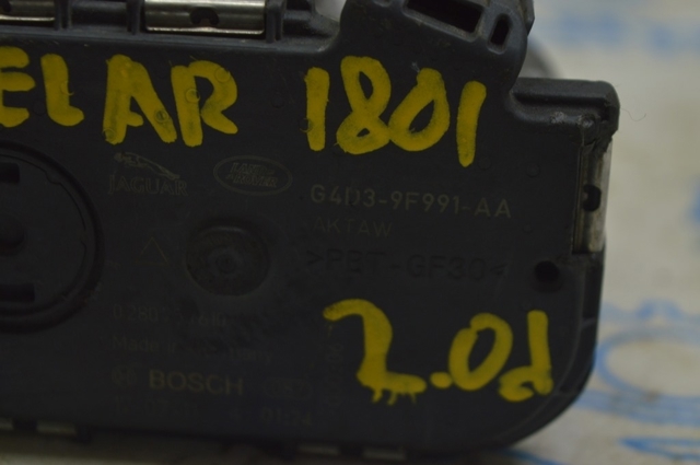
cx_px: 350
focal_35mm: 82
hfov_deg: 24.6
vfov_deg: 16.5
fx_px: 1602
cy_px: 232
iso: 400
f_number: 5.6
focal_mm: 55
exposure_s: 1/40
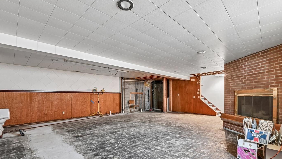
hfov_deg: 95.9
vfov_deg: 63.5
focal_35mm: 17
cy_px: 94
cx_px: 145
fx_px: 127
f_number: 11
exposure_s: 8
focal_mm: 14
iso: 400
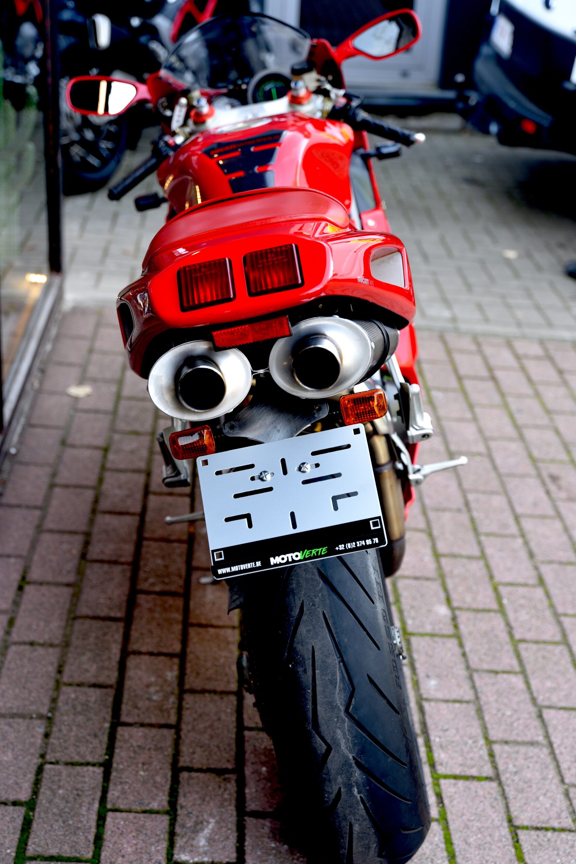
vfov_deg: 33.9
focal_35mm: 59
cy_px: 435
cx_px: 290
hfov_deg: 23.0
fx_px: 1416
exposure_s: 1/60
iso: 200
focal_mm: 58
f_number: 3.5
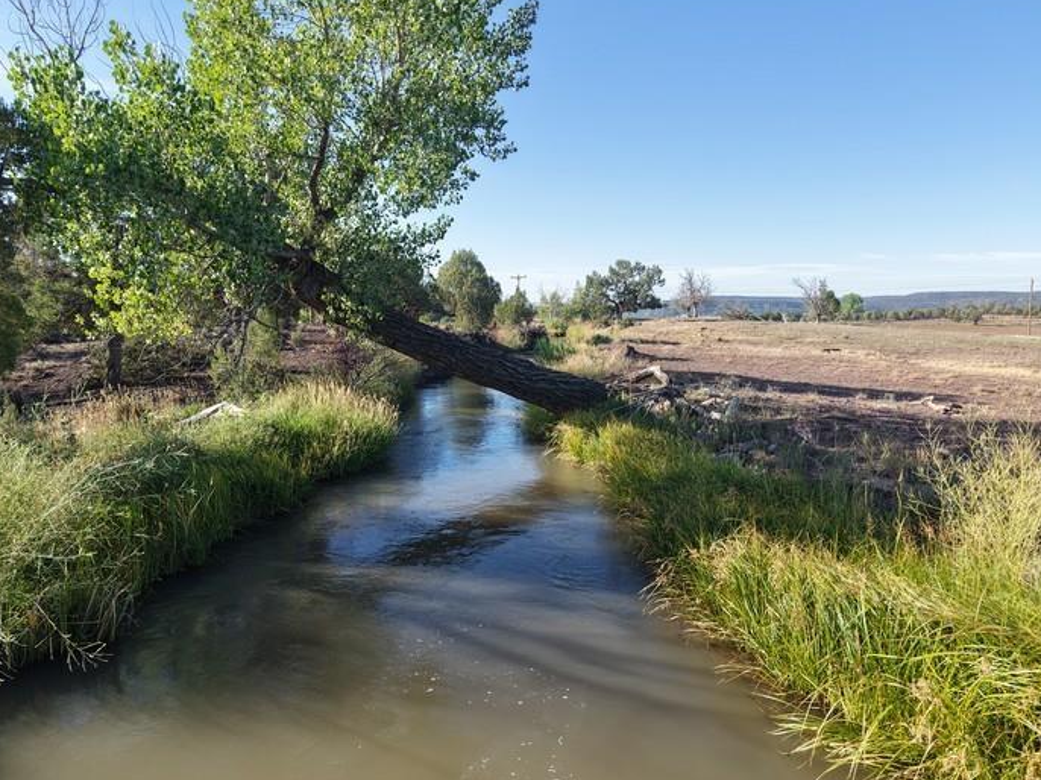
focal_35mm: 28
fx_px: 842
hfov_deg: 63.4
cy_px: 414
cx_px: 496
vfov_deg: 49.7
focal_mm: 8.67
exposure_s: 1/2000
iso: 190
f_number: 1.8
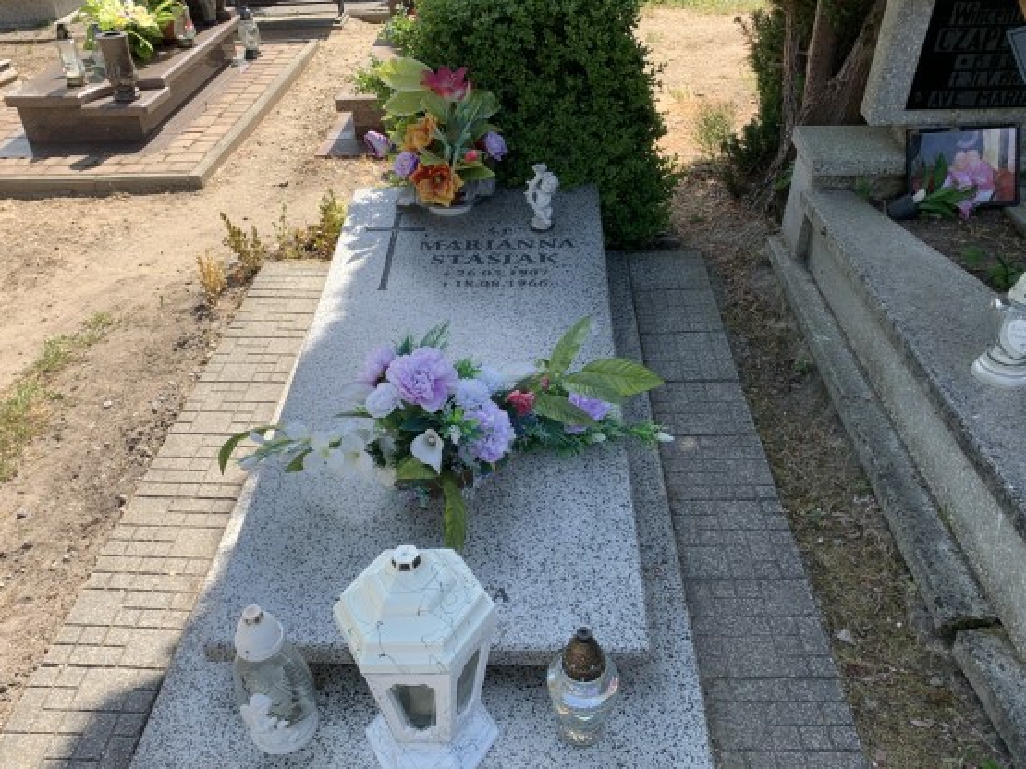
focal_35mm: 30
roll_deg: +2.5
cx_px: 494
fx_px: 889
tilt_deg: -34.1
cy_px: 429
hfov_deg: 60.0
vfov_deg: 46.7
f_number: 1.8
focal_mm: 4.25
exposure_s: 1/972
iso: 25
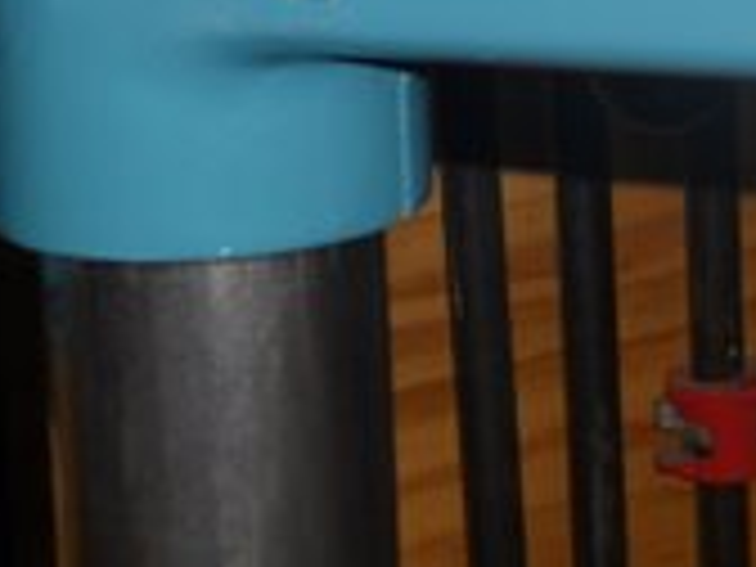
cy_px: -112
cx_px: 540
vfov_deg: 11.9
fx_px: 2664
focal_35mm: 122
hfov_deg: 16.1
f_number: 3.5
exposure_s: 1/25
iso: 80
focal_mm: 5.8
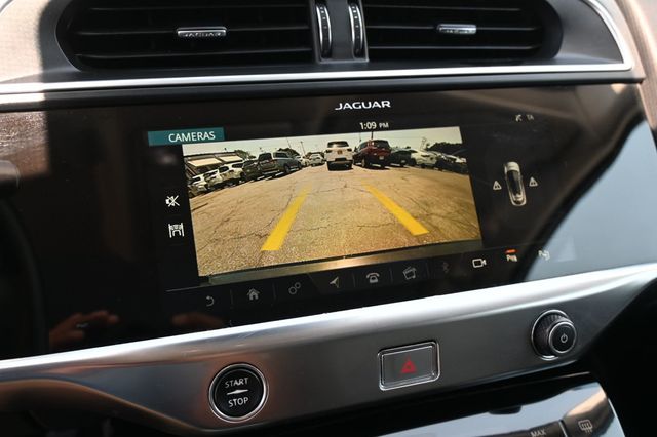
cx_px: 328
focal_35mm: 34
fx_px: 616
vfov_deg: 39.1
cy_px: 218
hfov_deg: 56.2
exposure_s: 1/160
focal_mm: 22.5
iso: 400
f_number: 4
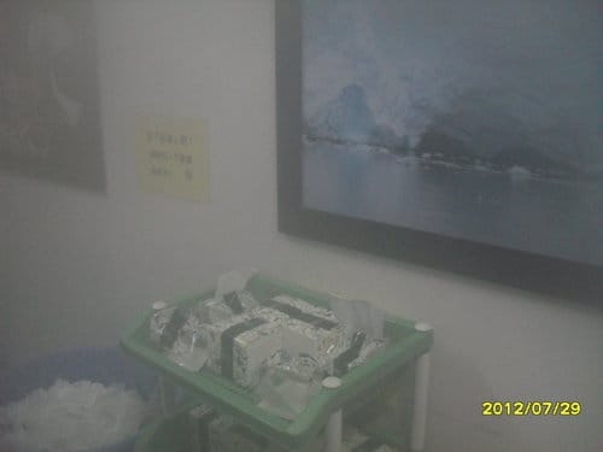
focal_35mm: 35
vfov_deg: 40.7
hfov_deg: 52.6
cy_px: 226
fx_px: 610
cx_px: 302
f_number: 2.8
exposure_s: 1/20
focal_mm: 6.2
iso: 400
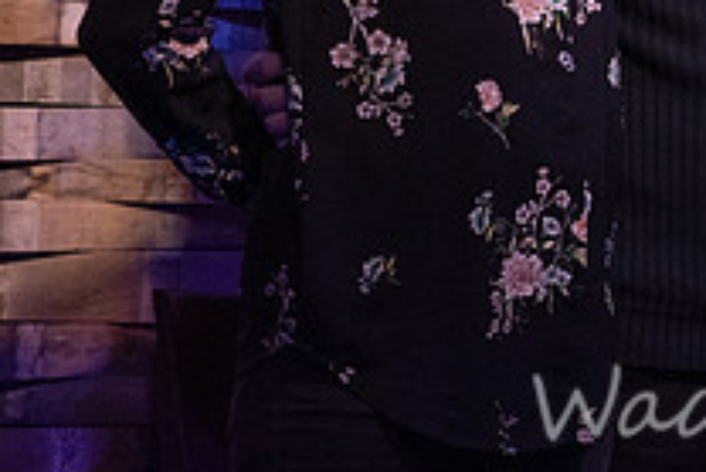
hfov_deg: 11.3
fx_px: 3454
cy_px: -32
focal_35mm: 176
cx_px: 950
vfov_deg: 7.8
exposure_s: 1/200
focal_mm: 63
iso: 6400
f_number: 6.3
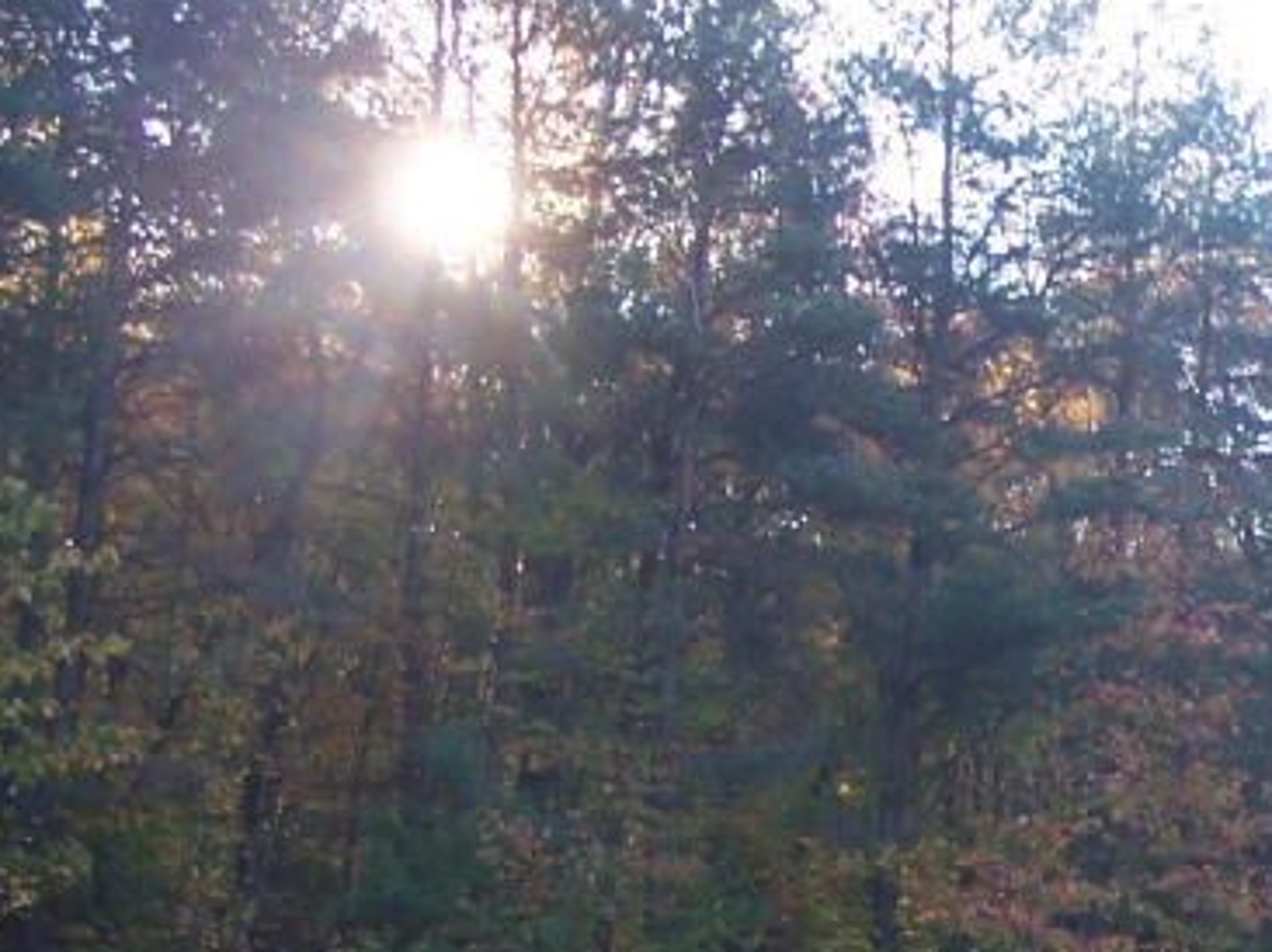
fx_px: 4113
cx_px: 1533
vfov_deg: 13.2
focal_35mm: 112
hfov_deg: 16.8
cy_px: 587
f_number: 2.8
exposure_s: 1/125
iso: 80
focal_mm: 6.7
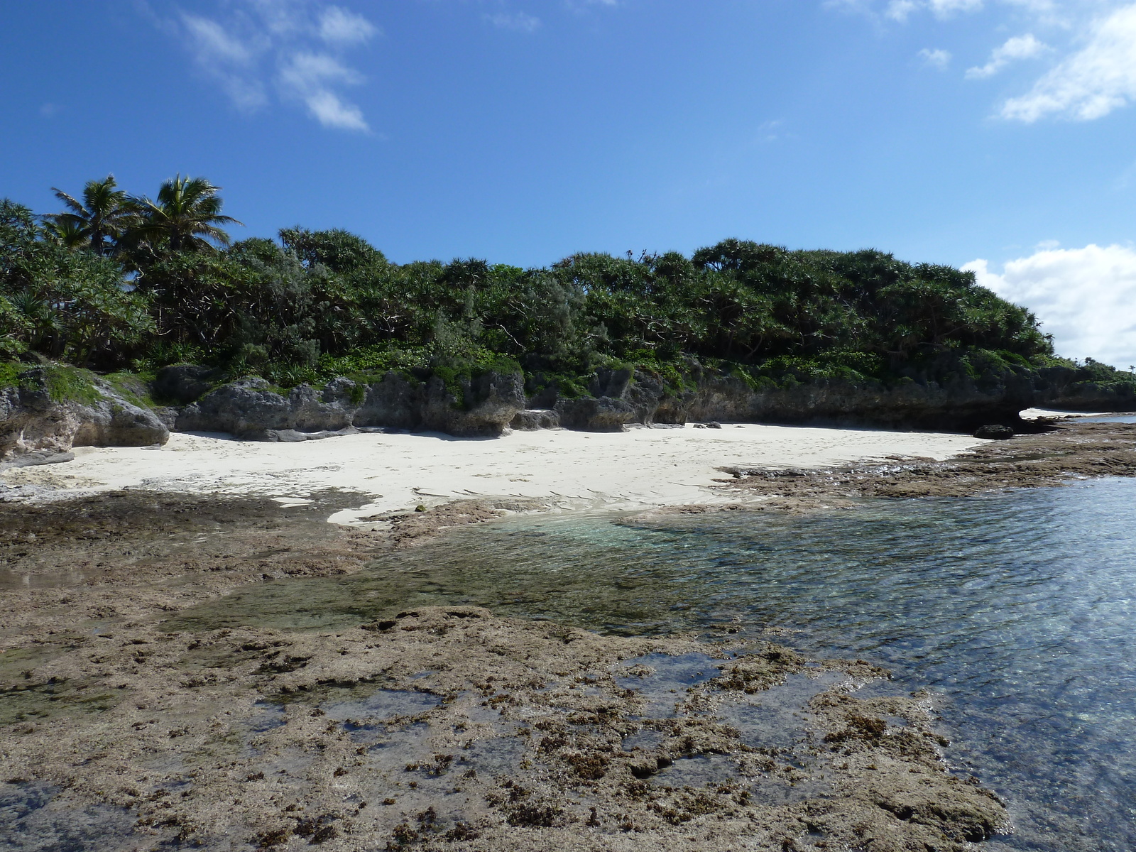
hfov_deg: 69.4
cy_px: 426
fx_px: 820
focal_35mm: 25
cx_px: 568
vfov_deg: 54.9
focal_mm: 4.1
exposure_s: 1/400
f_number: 5.6
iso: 80
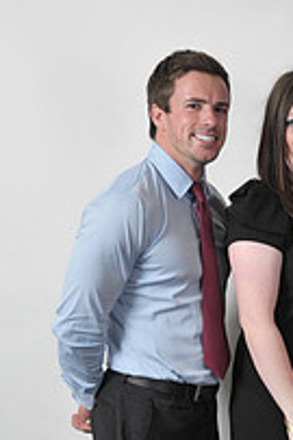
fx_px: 1223
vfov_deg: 19.9
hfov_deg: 13.3
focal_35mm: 100
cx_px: 362
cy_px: 418
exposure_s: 1/160
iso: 1000
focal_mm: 35
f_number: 7.1
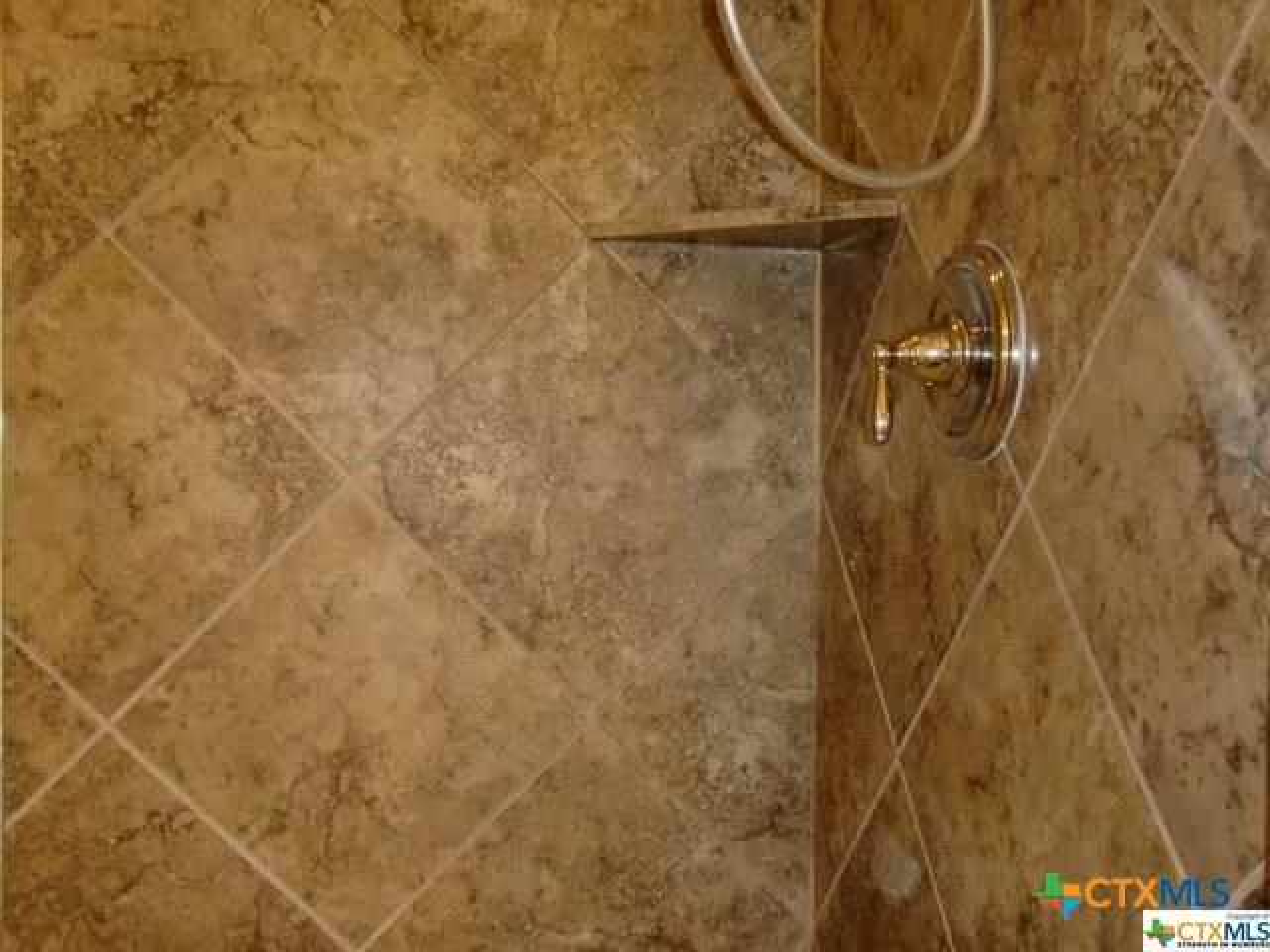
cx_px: 635
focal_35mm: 38
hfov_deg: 49.0
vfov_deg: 37.7
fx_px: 1394
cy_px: 476
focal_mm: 6.66
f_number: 3.9
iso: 400
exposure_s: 1/30
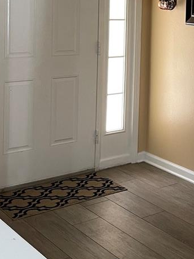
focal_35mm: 68
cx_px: 236
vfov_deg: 27.5
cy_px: 26
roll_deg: -0.7
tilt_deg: -3.6
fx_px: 508
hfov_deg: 20.2
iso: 200
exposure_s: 1/60
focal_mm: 4.2
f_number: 1.6
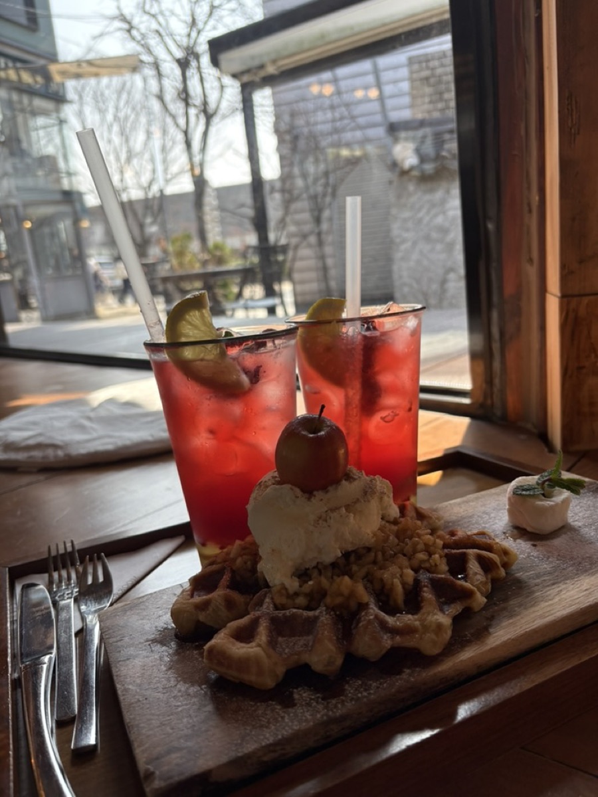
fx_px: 599
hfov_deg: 53.1
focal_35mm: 26
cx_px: 299
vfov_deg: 67.3
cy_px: 398
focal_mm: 5.96
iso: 64
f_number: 1.6
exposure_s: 1/576
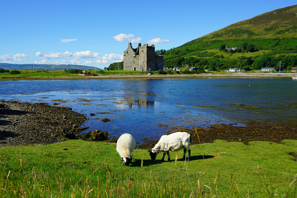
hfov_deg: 60.3
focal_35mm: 31
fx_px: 256
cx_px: 148
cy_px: 99
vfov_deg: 42.3
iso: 100
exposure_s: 1/125
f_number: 11
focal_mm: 31
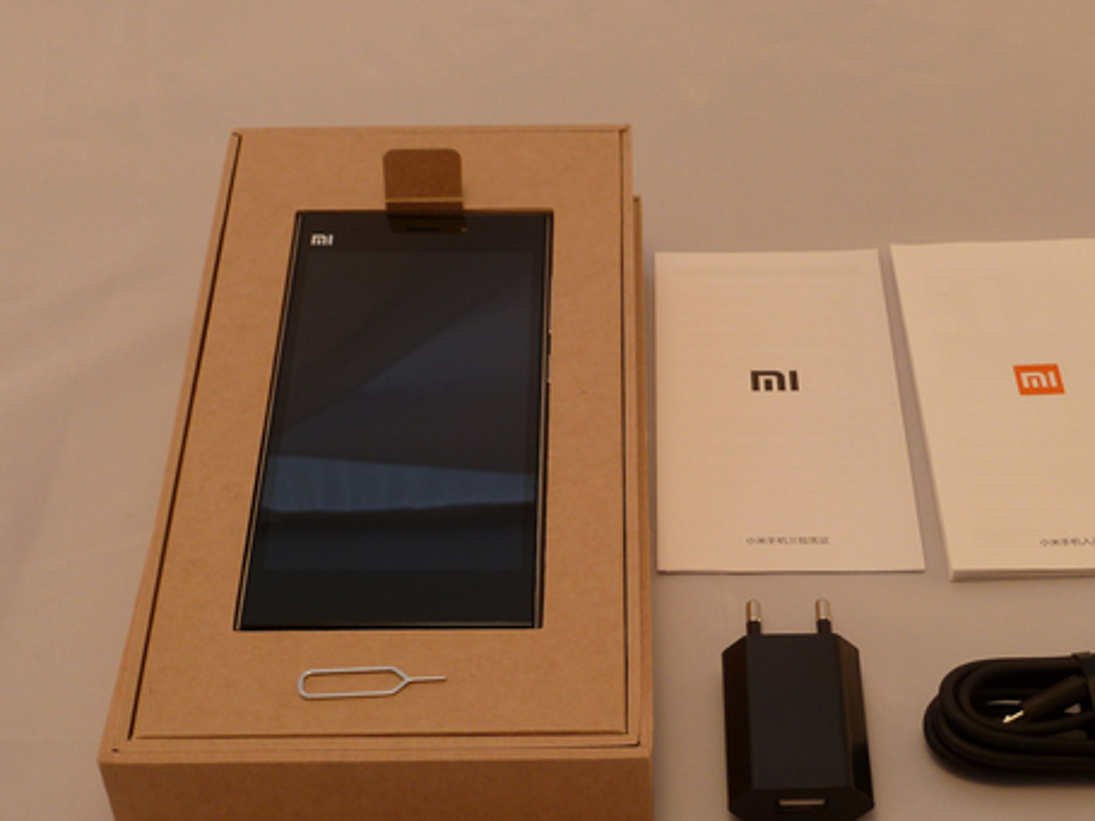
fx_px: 1834
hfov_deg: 33.1
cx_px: 671
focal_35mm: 58
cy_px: 491
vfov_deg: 25.2
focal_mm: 7.3
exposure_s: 1/50
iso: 80
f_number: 3.7
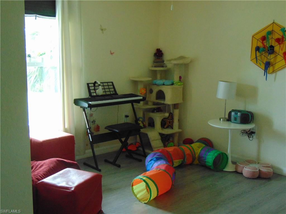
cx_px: 143
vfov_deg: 34.3
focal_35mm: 42
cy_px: 107
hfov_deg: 44.8
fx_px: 347
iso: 400
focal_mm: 7.6
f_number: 3.3
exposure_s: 1/30
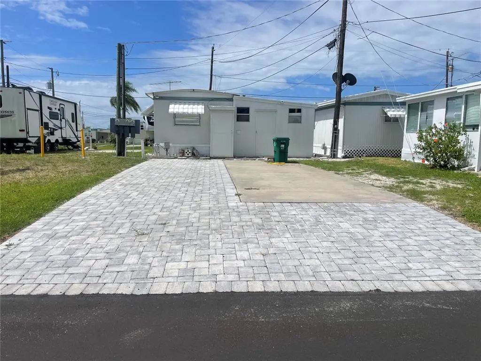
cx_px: 240
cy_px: 180
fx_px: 361
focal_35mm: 26
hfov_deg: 67.3
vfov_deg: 53.1
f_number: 1.6
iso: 32
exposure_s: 1/9091
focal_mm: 4.2
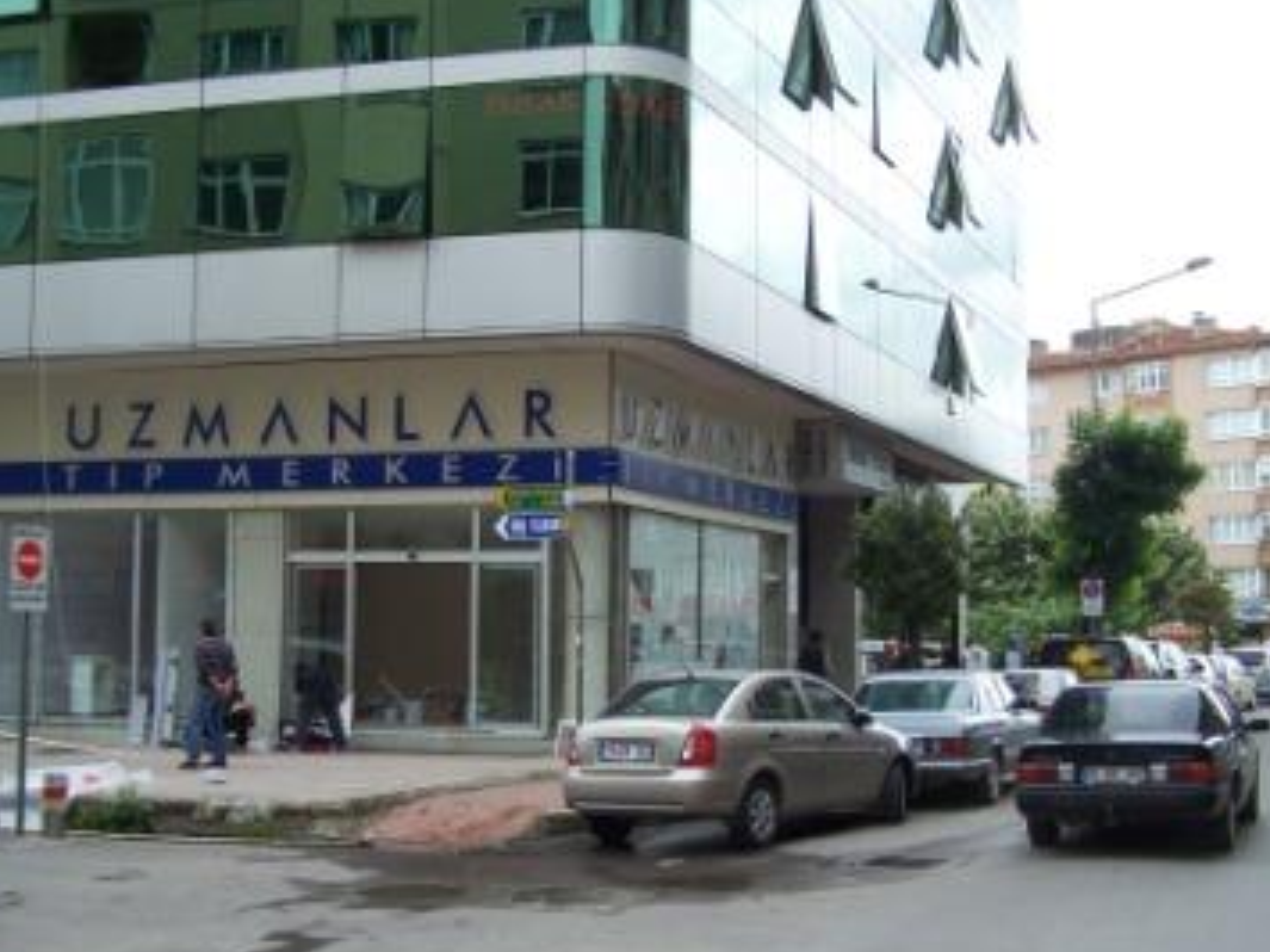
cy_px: 512
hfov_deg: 39.7
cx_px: 655
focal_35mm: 48
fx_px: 1760
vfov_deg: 30.2
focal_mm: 6.3
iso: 80
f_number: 2.8
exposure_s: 1/500
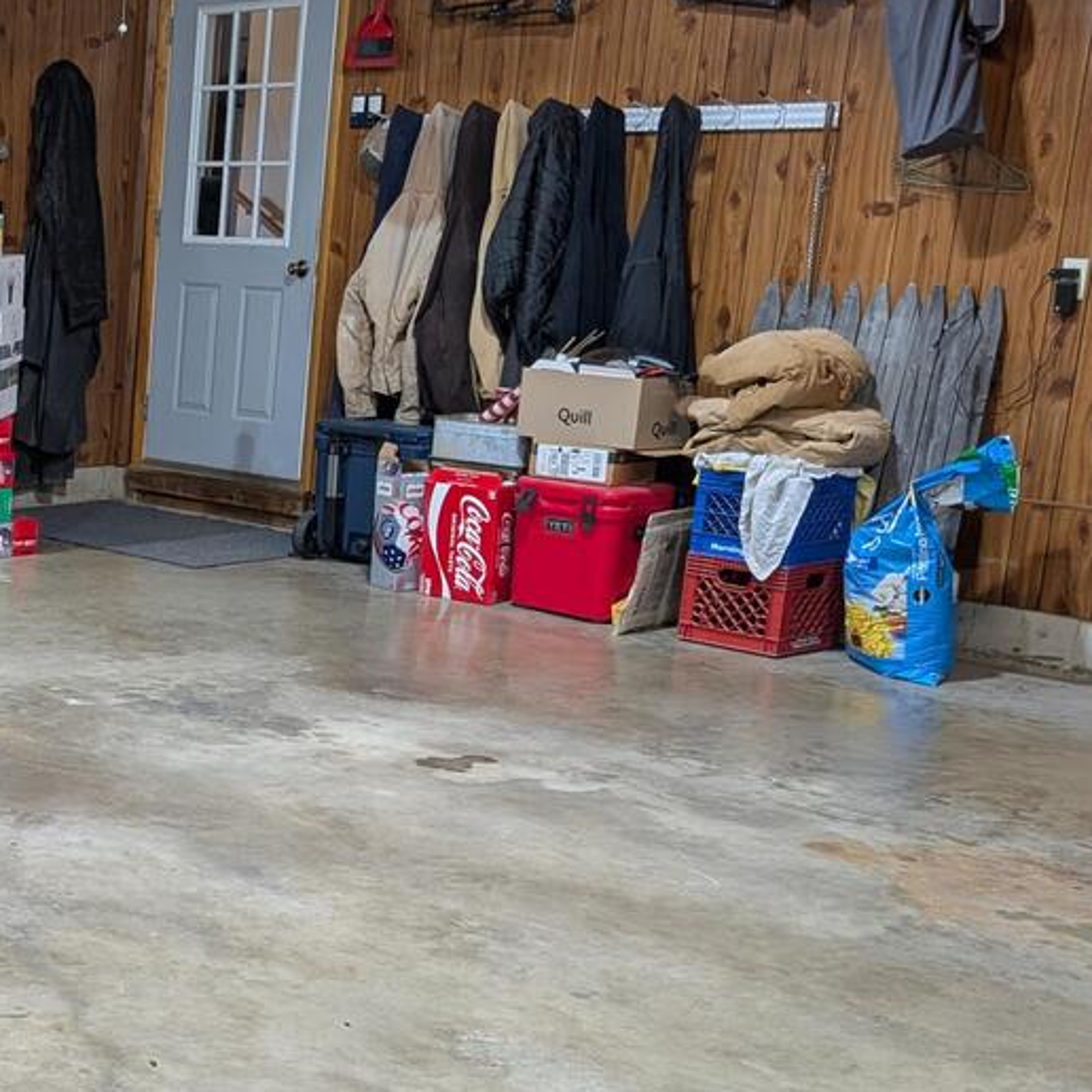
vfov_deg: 28.9
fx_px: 2106
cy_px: 717
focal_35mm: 59
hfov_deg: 25.0
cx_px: -351
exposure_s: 1/40
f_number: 1.68
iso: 21
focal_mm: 6.9
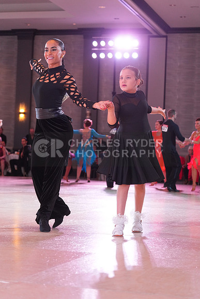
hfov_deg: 17.1
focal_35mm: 80
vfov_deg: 25.4
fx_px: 666
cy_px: 150
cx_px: 100
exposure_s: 1/250
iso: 2500
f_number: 4
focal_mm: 80
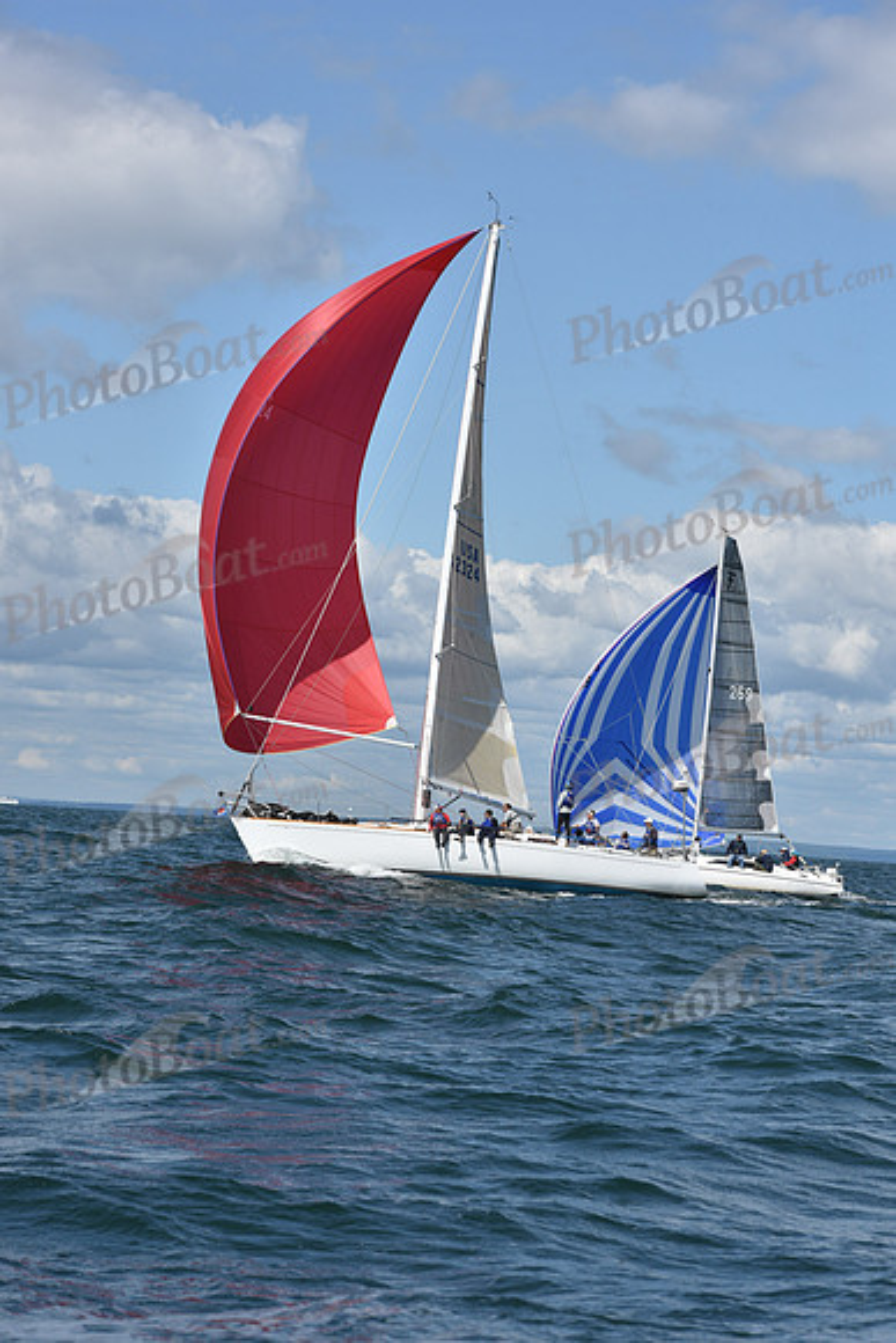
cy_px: 672
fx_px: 3656
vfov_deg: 20.8
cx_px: 448
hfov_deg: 14.0
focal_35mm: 98
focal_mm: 98
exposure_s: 1/1250
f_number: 9
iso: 250
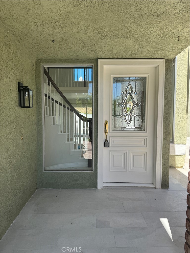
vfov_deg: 71.6
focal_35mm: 24
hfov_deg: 56.8
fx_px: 176
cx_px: 95
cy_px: 126
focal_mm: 6.76
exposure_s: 1/1172
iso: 80
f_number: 1.78
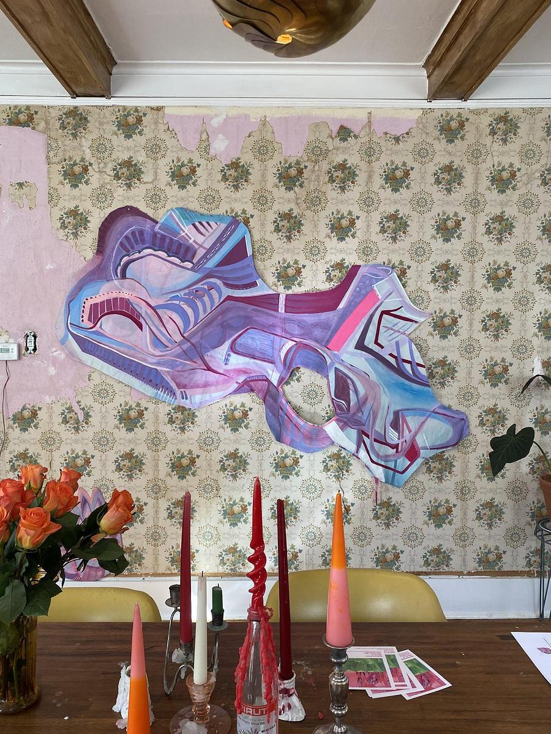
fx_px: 552
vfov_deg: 67.3
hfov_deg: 53.1
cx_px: 276
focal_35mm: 26
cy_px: 367
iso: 100
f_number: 1.8
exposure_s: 1/121
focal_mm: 4.25
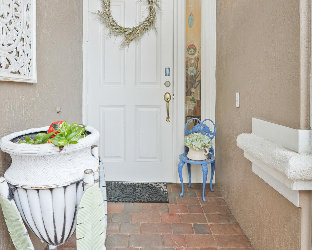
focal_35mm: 30
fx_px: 277
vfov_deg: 47.8
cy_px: 85
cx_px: 140
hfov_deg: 58.7
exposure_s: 1/4
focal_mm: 14
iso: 250
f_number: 9
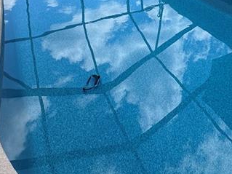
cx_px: 201
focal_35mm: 45
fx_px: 301
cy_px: -74
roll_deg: +0.3
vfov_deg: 25.7
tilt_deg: -7.8
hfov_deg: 39.5
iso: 40
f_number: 2.2
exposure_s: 1/438
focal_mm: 2.22
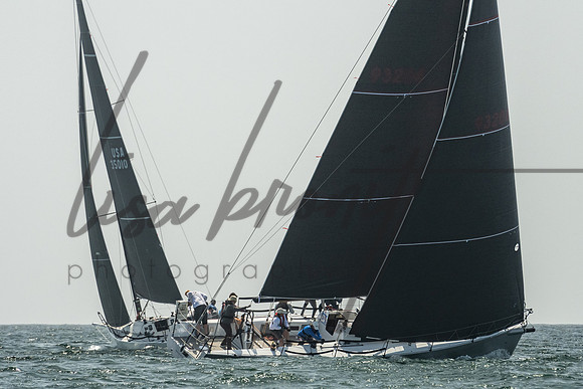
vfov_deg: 3.3
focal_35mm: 420
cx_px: 284
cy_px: 198
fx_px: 6810
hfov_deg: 4.9
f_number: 6.3
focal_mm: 200
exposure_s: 1/1000
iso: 320
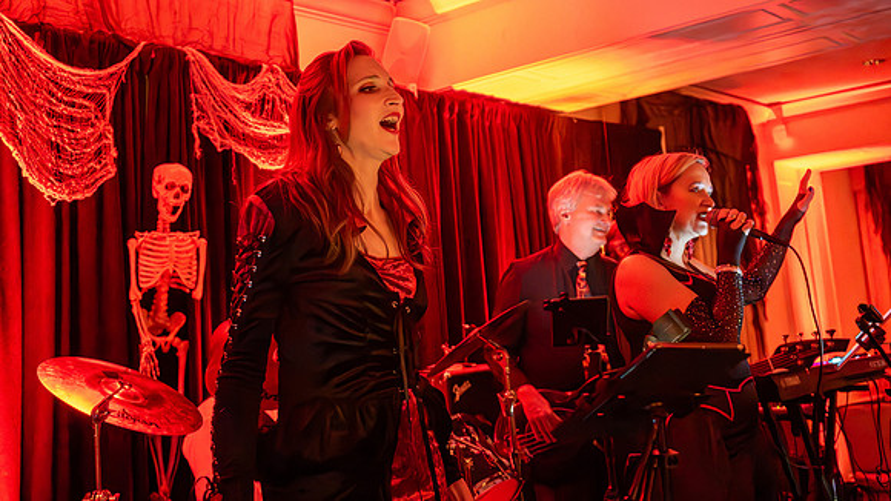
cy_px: 190
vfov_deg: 27.7
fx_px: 1012
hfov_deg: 47.5
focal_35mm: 43
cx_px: 424
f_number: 2.8
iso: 25600
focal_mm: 26
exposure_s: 1/200
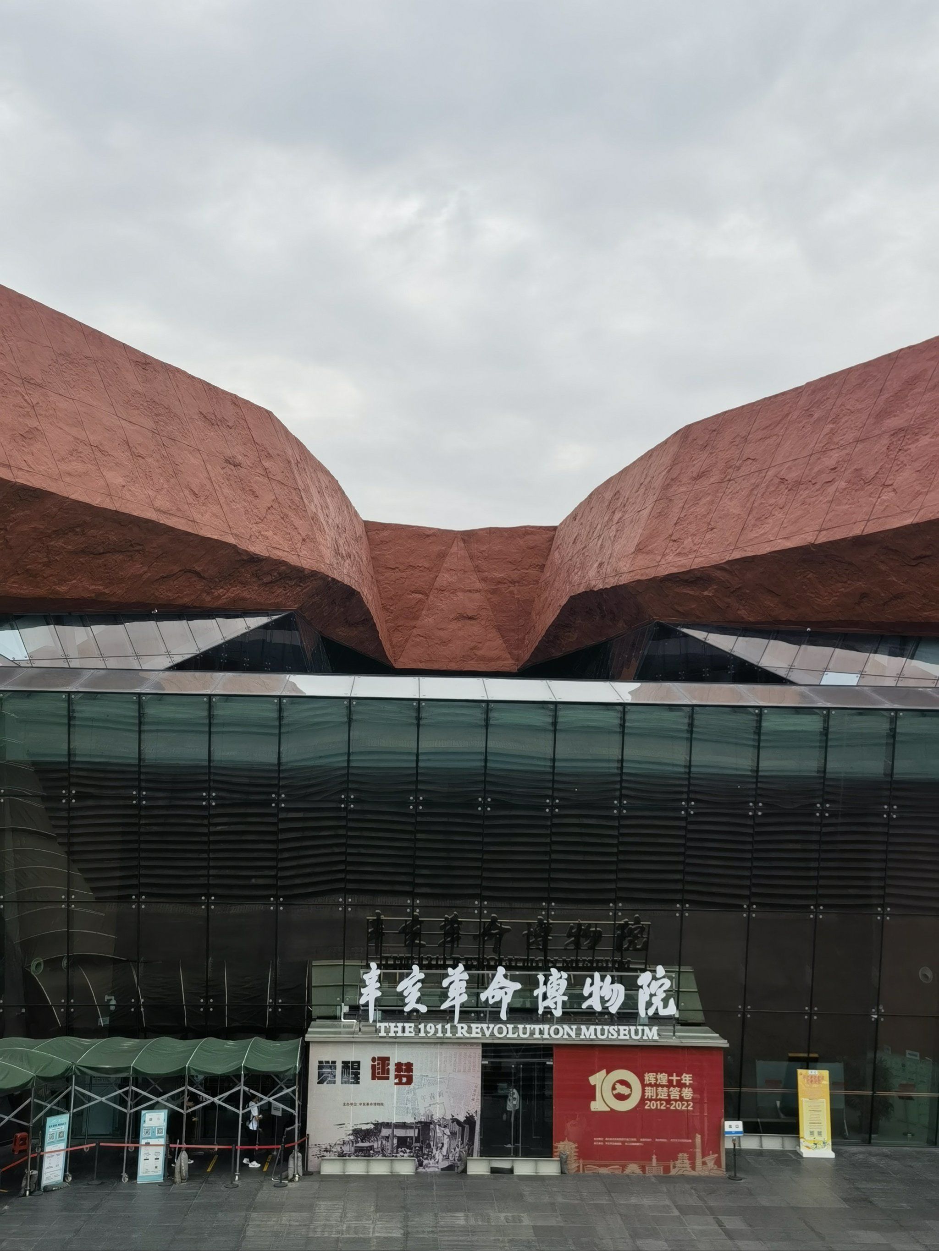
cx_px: 470
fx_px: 1338
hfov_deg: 38.7
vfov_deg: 50.1
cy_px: 626
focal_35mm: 37
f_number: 1.9
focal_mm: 6.67
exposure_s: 1/2000
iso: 50
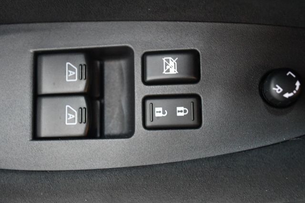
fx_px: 432
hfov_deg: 38.9
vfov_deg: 26.5
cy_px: 102
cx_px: 152
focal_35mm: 51
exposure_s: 1/60
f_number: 5
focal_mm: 34
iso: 8000
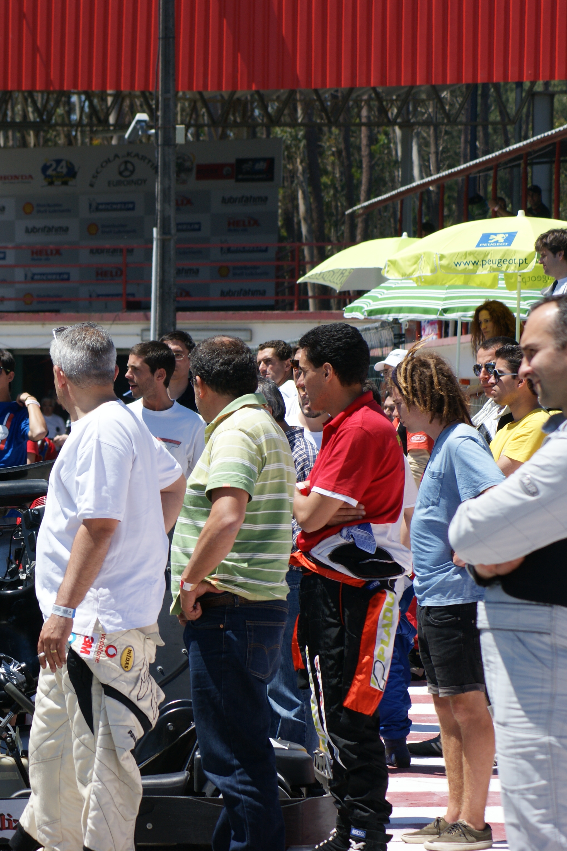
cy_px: 425
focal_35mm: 192
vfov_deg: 10.7
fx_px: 4531
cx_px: 10
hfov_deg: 7.1
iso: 100
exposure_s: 1/400
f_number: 6.3
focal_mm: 85
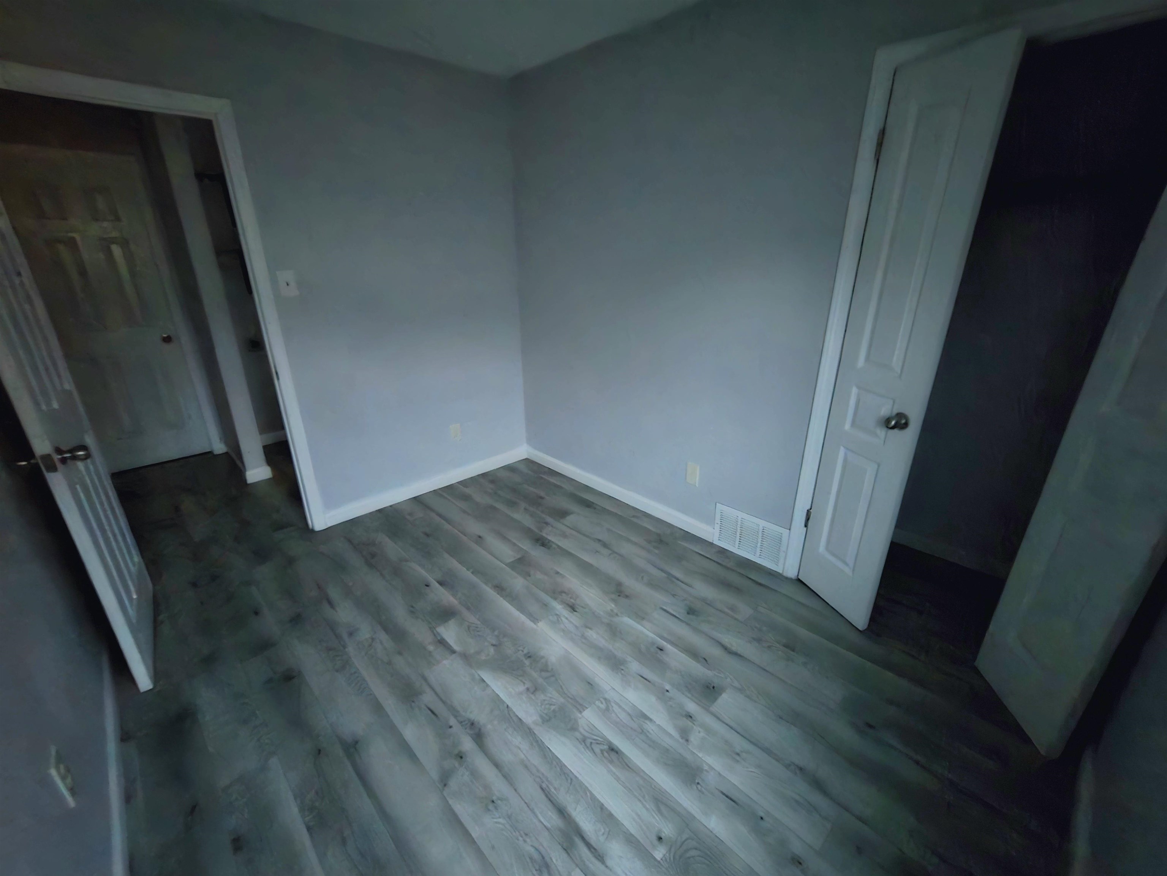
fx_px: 438
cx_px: 584
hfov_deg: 106.2
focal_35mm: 13
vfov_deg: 89.9
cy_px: 438
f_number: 2.2
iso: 2500
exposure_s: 1/4
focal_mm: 2.2
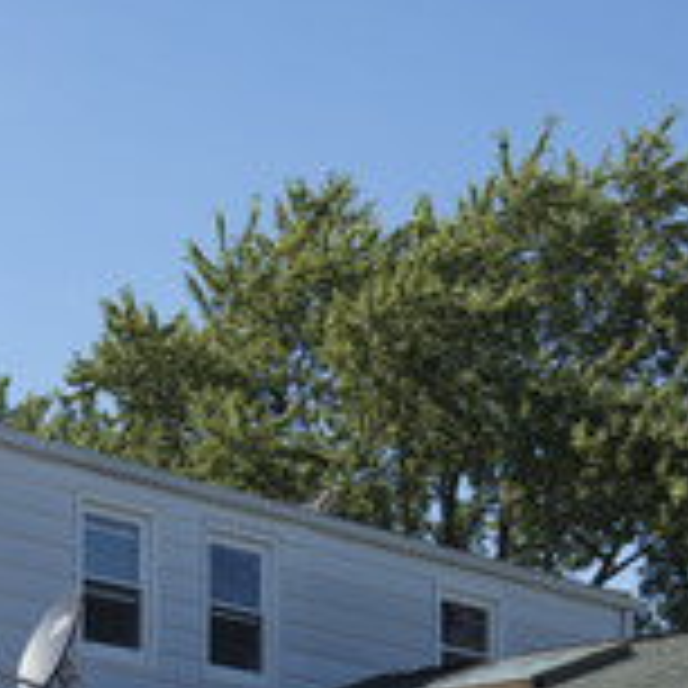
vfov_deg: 15.1
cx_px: 243
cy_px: 906
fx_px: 2473
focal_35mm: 110
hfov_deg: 15.8
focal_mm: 31
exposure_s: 1/320
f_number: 5.6
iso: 125
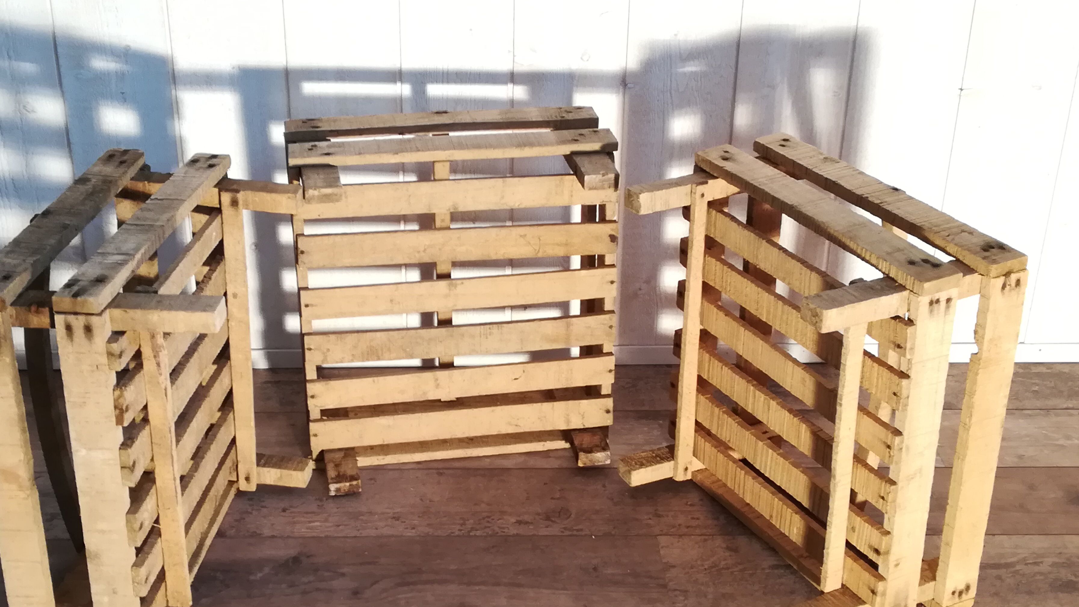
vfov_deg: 25.4
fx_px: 1345
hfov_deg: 43.7
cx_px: 491
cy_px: 326
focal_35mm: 47
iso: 160
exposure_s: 1/33.3
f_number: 2.2
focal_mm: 3.83
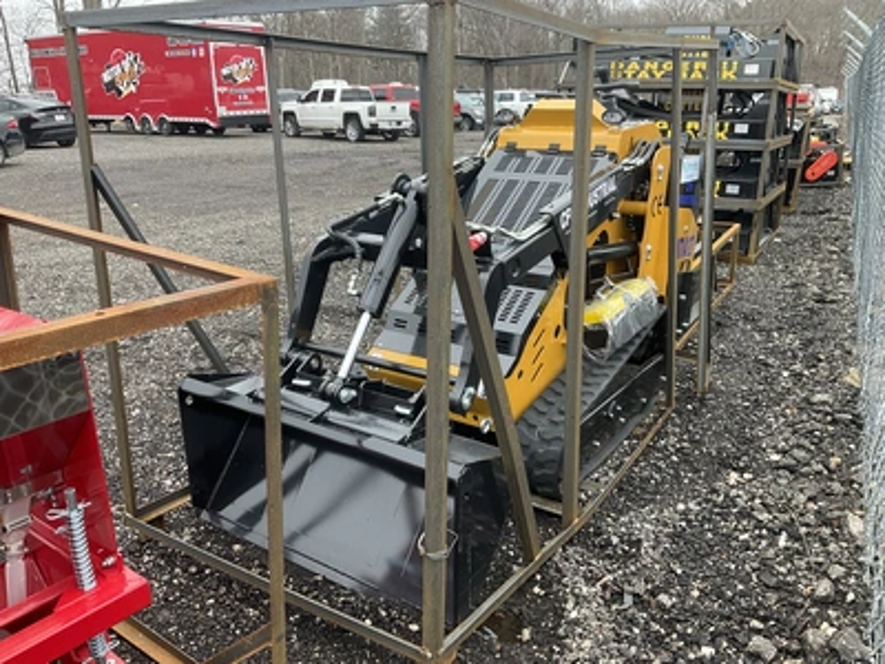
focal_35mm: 29
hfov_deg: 61.7
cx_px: 442
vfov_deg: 48.2
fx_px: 741
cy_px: 332
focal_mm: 3
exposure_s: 1/130
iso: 16
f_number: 1.8
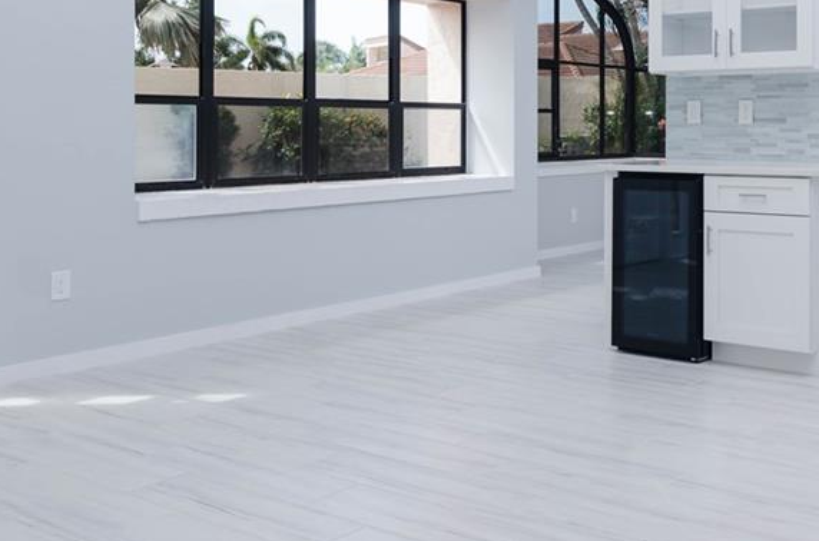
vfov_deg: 30.3
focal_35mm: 43
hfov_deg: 43.2
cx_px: 670
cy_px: 107
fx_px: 976
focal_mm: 16
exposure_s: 1/160
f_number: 9
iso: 200
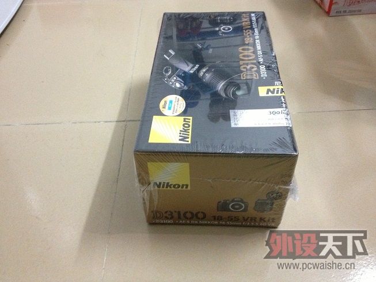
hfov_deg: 52.6
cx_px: 188
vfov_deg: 40.7
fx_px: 380
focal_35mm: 35
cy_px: 141
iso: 500
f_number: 2.4
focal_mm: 4.28
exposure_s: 1/17
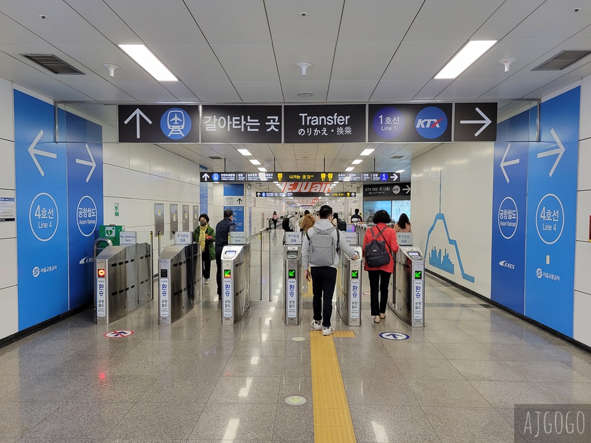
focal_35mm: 26
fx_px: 444
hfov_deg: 67.3
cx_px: 296
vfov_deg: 53.1
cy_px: 222
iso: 250
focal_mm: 5.4
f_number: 1.8
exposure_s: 1/120
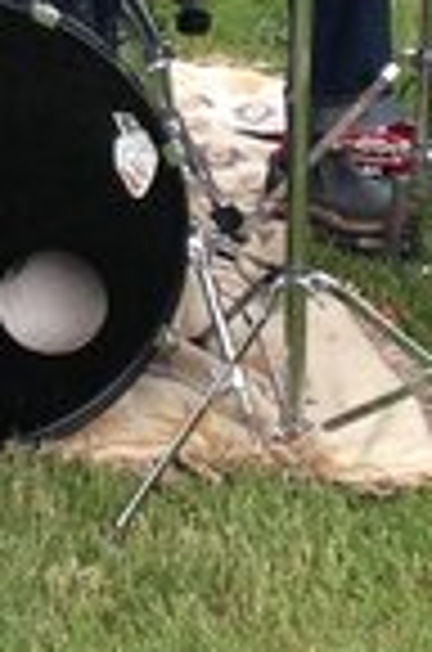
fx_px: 3436
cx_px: -216
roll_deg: -1.0
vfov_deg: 10.6
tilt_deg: -11.1
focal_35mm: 190
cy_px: -234
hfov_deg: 7.1
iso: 50
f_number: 2.4
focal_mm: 4.12
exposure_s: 1/225
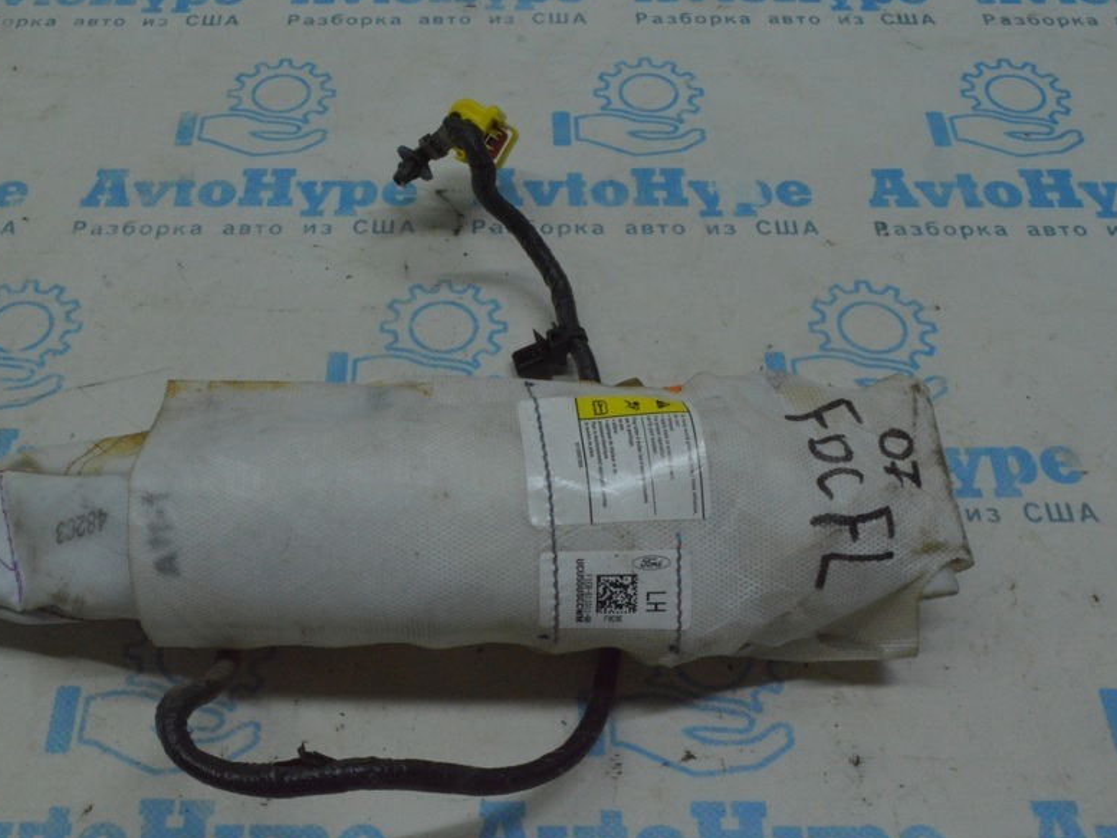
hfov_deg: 48.6
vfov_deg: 37.7
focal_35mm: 38
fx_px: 1226
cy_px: 462
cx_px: 440
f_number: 25
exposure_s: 1/60
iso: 3200
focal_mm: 20
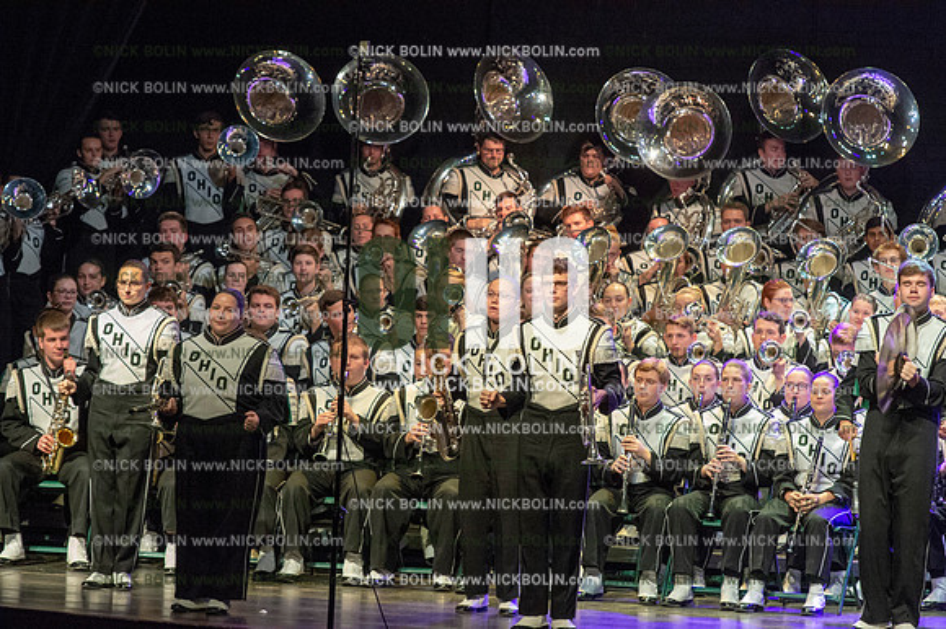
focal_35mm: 210
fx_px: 5515
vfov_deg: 6.5
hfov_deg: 9.8
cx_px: 473
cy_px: 314
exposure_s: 1/200
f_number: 7.1
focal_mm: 210
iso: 8000
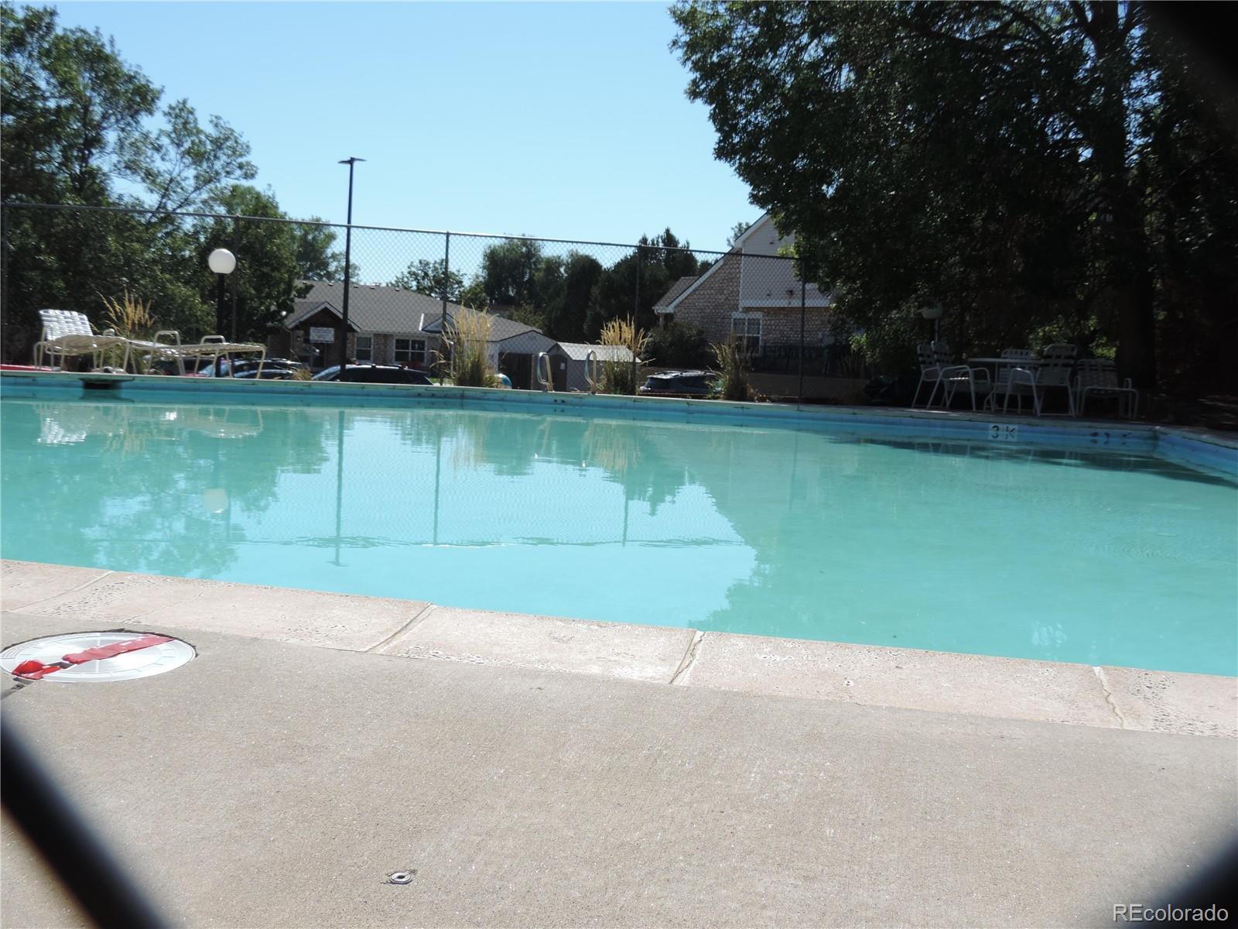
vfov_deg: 40.7
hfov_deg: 52.6
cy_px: 464
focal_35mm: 35
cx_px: 619
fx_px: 1252
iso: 80
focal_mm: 6.2
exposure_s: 1/1000
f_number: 3.3
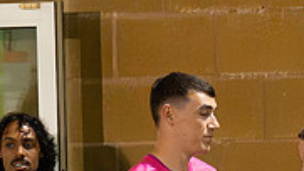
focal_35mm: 1163
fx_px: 9379
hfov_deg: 1.9
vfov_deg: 1.0
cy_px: 283
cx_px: 21
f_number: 5
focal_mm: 165
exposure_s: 1/400
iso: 9000
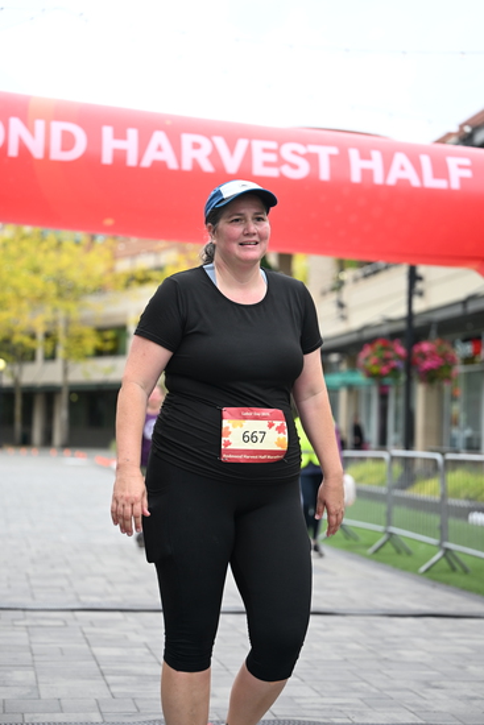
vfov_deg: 27.3
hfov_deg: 18.4
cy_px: 362
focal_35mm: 74
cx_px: 242
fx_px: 1491
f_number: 2.8
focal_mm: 74
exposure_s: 1/1250
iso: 400
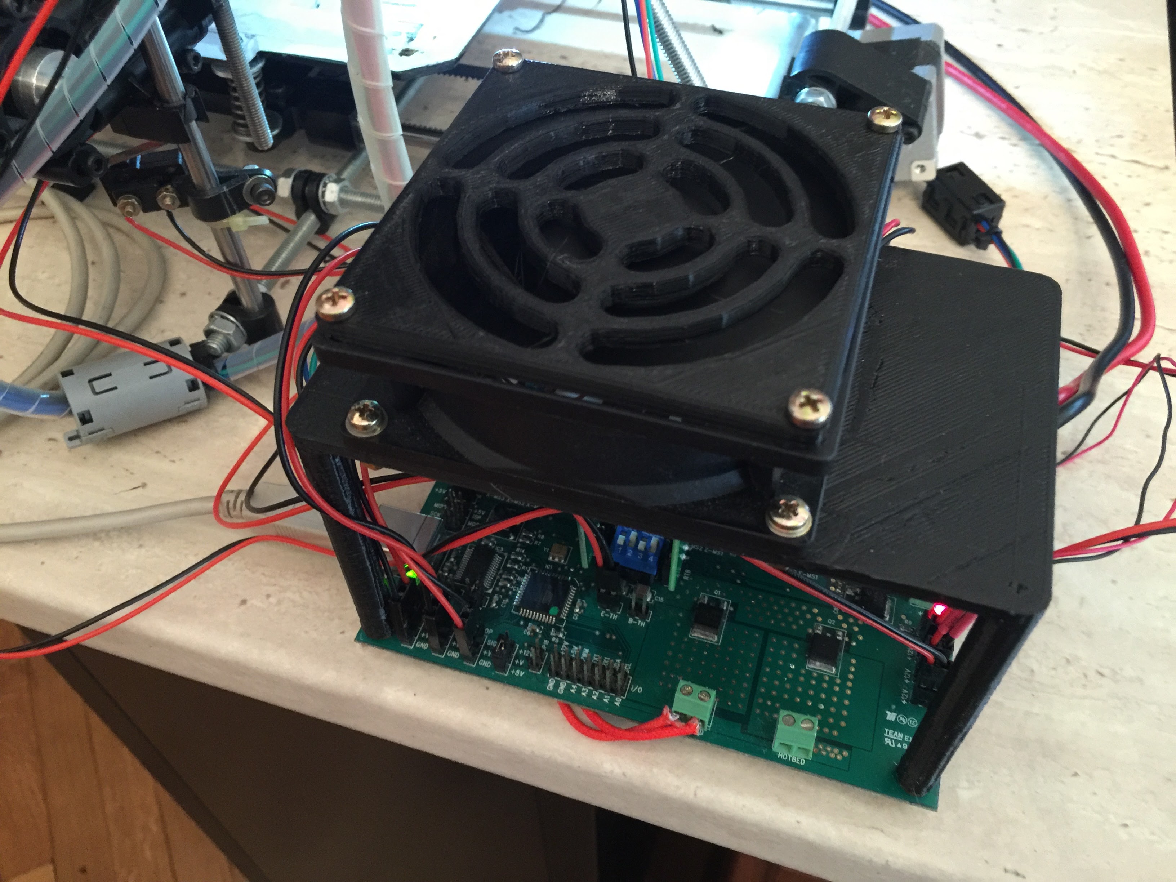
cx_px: 588
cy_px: 441
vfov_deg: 48.2
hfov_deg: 61.7
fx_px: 985
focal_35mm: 29
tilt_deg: -51.3
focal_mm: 4.15
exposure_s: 1/8
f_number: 2.2
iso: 160
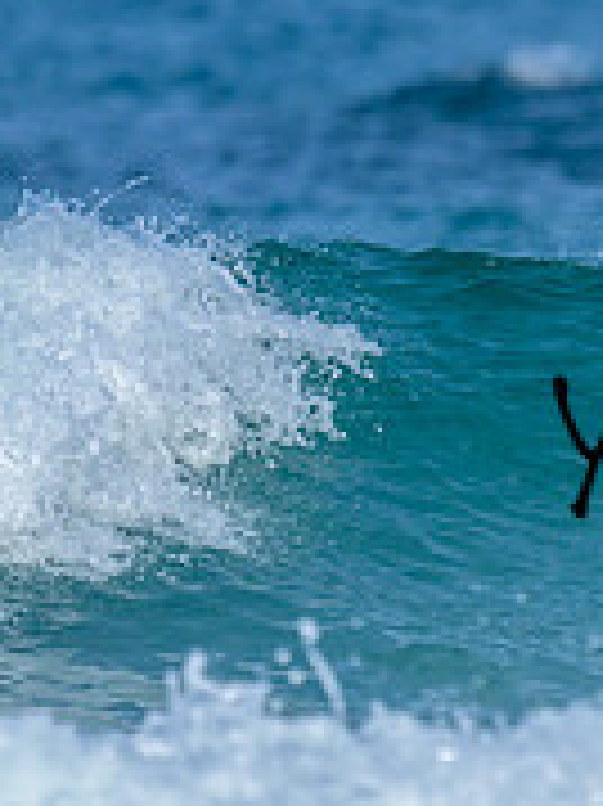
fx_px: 79738
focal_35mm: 3429
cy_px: 248
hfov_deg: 0.4
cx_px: 1076
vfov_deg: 0.6
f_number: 6.3
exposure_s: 1/2000
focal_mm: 800
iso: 200
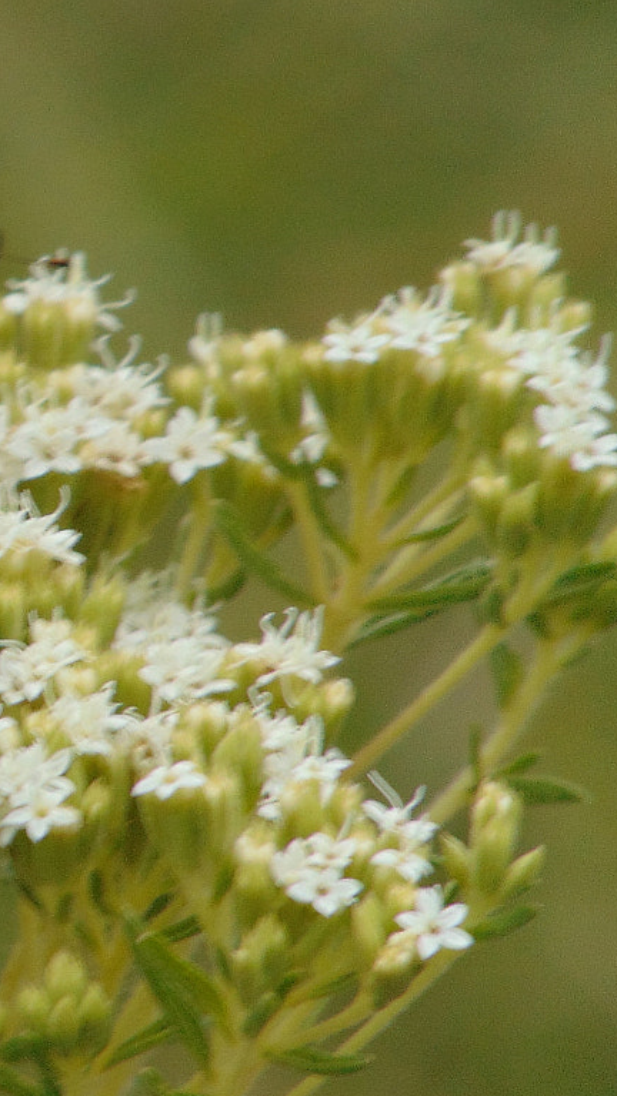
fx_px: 57792
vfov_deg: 1.1
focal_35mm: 1987
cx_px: -380
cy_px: 421
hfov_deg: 0.6
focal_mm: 157.1
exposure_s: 1/160
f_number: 15.3
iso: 80
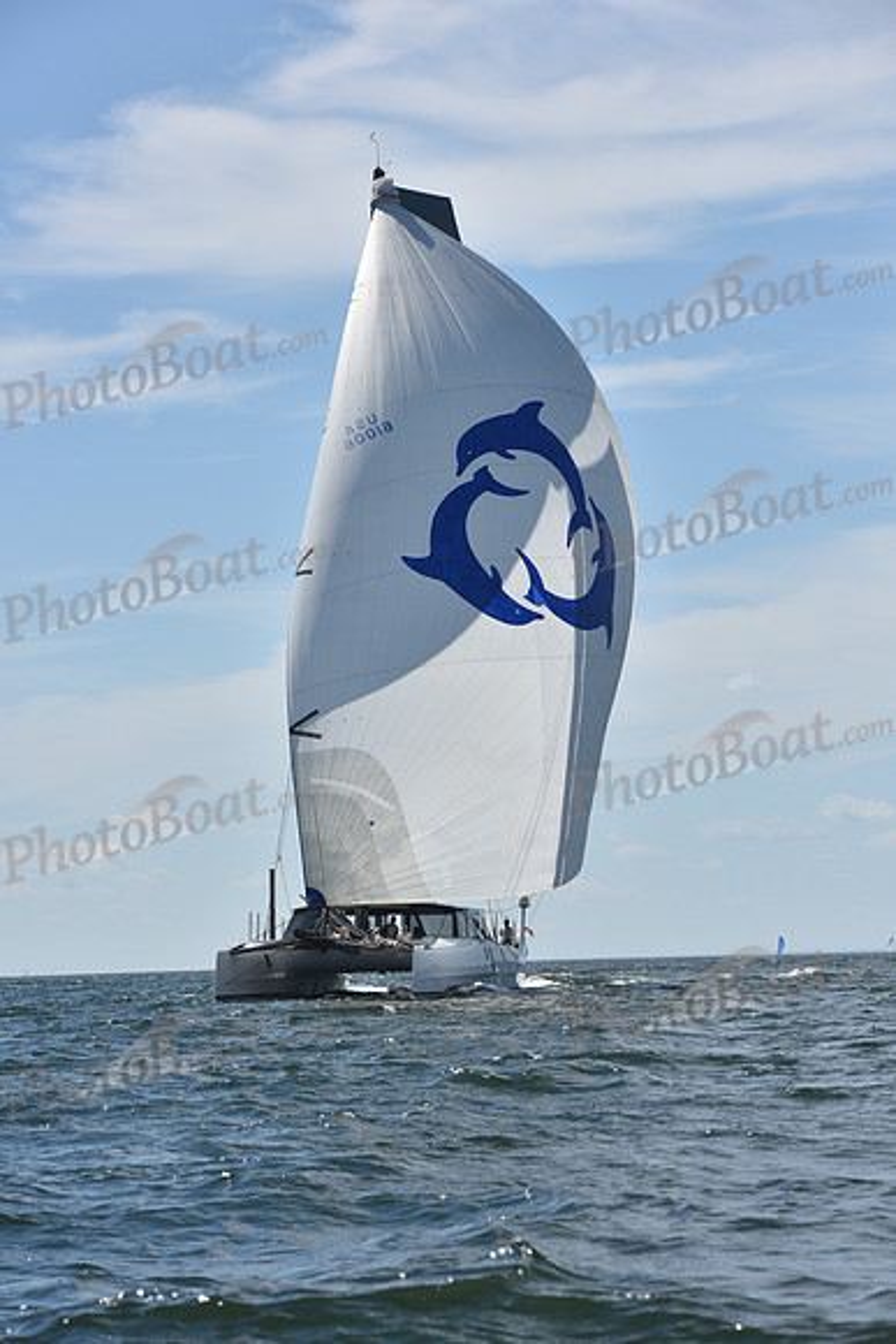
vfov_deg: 18.6
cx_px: 448
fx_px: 4104
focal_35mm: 110
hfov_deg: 12.5
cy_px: 672
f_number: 8
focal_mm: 110
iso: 320
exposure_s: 1/2000
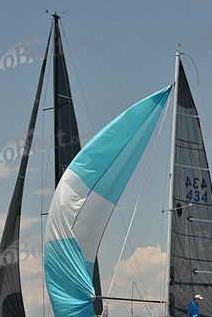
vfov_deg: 16.0
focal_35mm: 128
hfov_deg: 10.7
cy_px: 188
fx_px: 1128
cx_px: 144
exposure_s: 1/1250
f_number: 5.6
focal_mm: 70
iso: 320
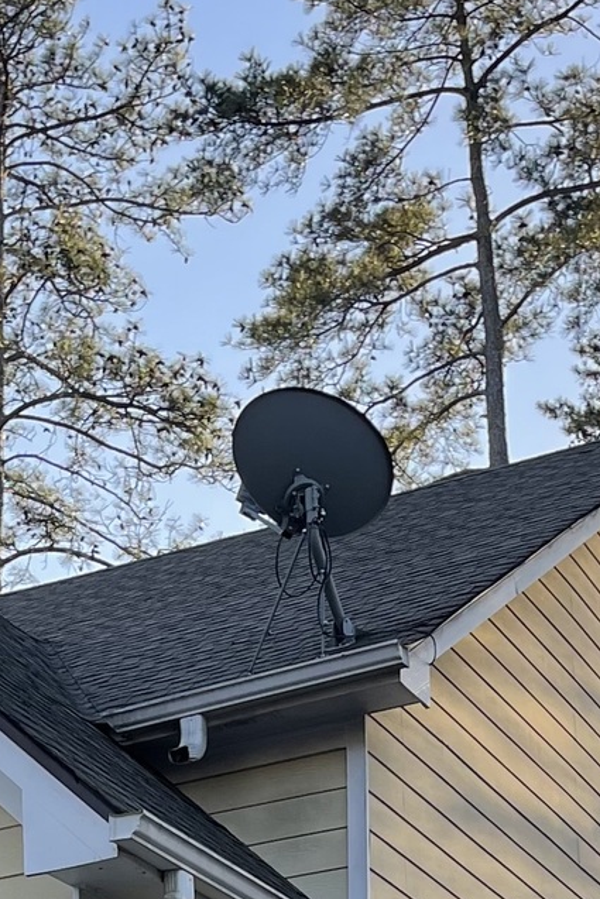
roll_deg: +0.4
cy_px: 1445
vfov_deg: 18.5
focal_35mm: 94
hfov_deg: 14.3
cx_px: 0
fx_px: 2349
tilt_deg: +4.4
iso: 32
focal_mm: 5.1
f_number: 1.6
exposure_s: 1/399
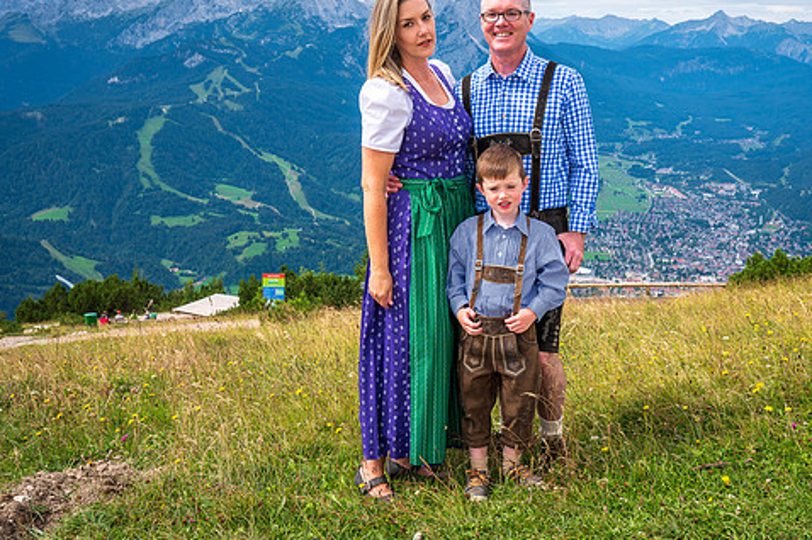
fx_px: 924
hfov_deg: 47.2
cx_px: 483
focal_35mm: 41
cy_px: 261
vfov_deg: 32.6
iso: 100
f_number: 8
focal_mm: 32
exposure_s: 1/250
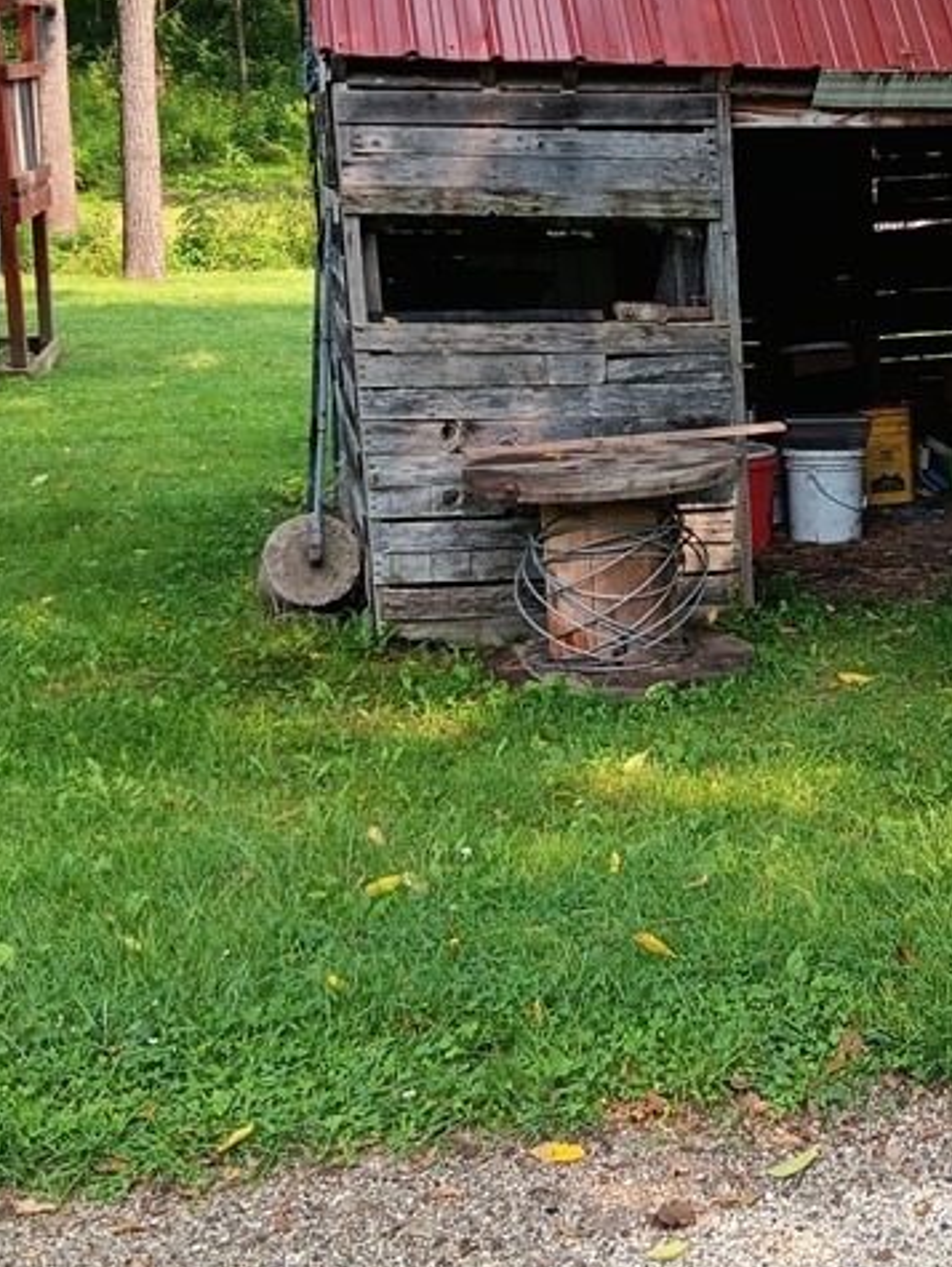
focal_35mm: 56
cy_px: 405
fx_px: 2051
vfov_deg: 34.0
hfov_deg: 25.6
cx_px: 795
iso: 25
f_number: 1.8
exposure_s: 1/125
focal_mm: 3.98
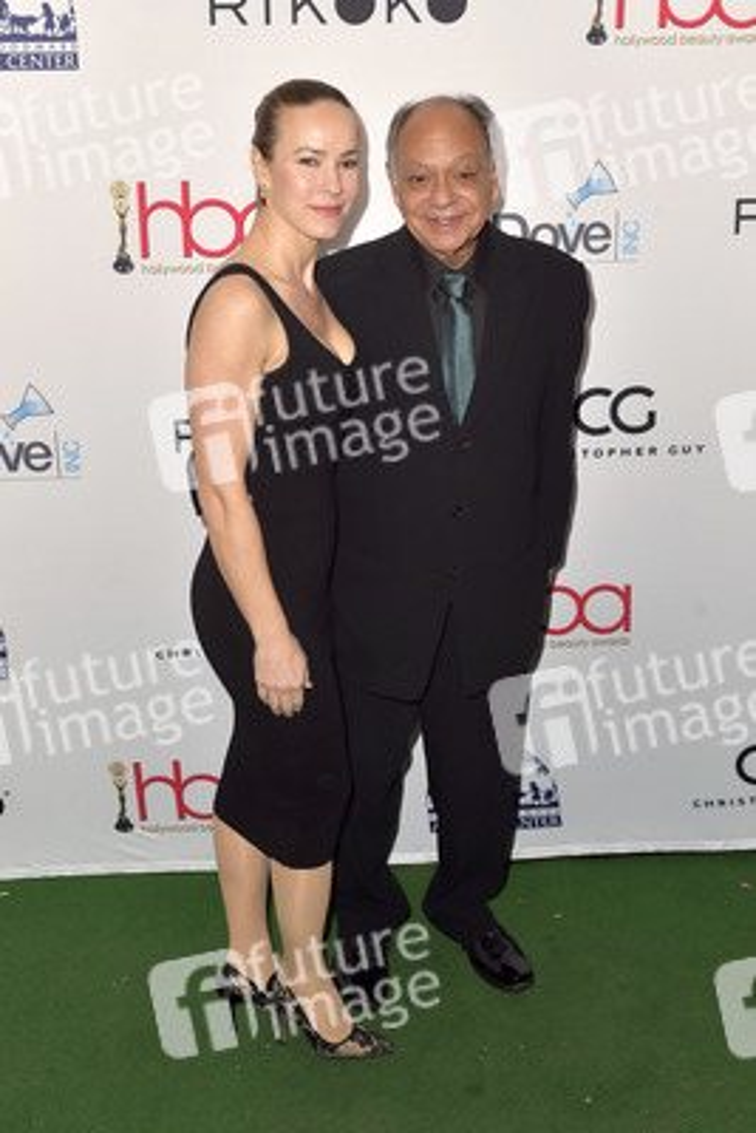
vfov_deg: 58.7
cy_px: 566
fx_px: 1007
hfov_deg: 41.1
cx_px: 378
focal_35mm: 32
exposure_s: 1/250
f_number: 6.3
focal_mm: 32
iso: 400
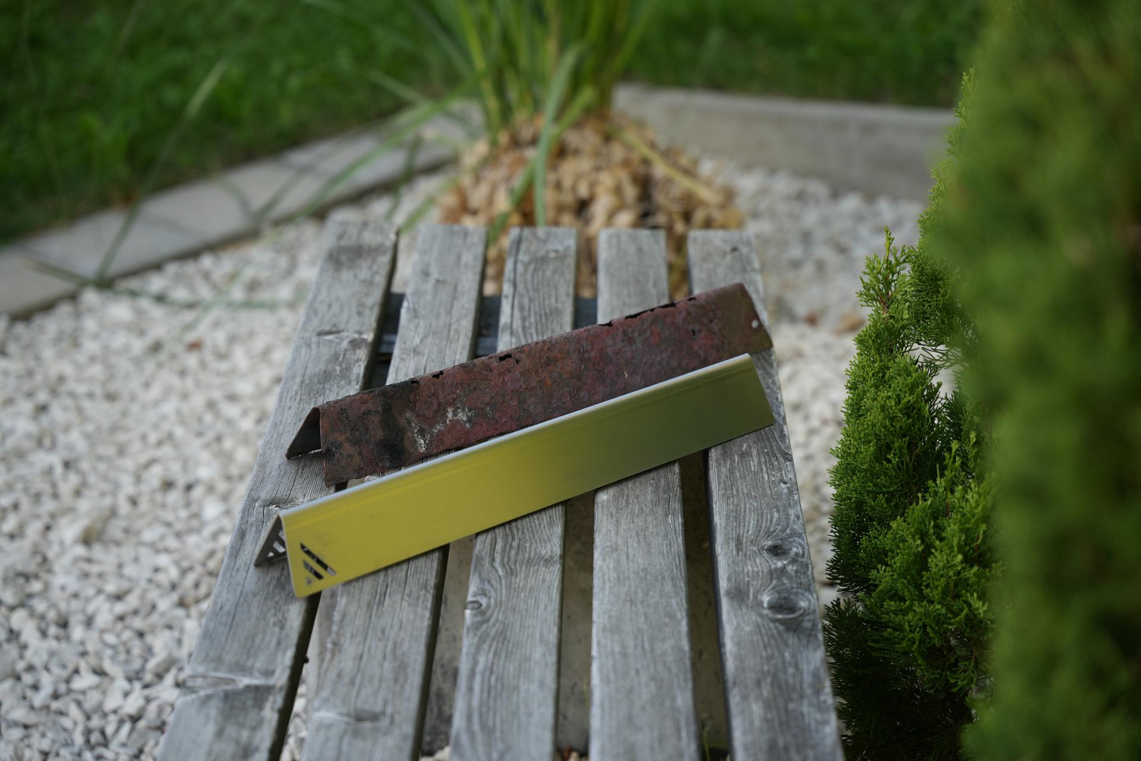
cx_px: 570
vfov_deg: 19.5
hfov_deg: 28.8
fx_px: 2218
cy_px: 380
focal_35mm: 70
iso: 100
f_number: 3.2
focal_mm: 70
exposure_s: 1/250
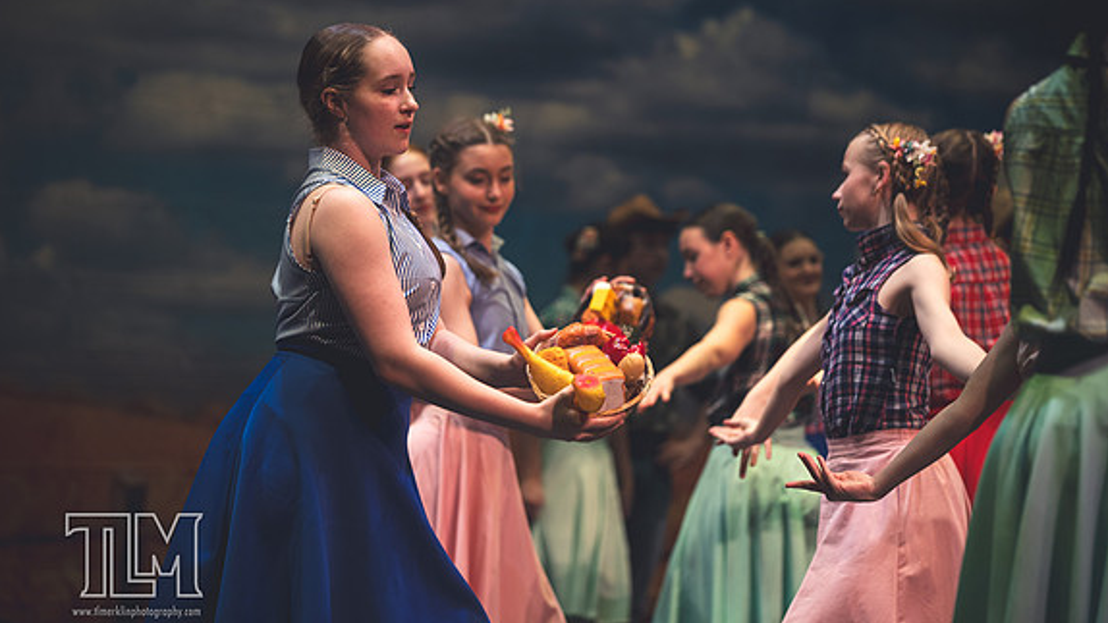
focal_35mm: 127
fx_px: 3732
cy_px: 333
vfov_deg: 9.6
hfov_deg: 16.9
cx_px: 554
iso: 1000
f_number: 2.8
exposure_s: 1/250
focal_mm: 120
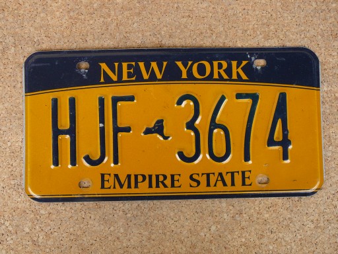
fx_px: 400
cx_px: 169
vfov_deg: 35.1
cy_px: 127
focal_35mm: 41
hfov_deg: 45.8
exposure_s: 1/80
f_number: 3.1
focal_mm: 6.1
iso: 80
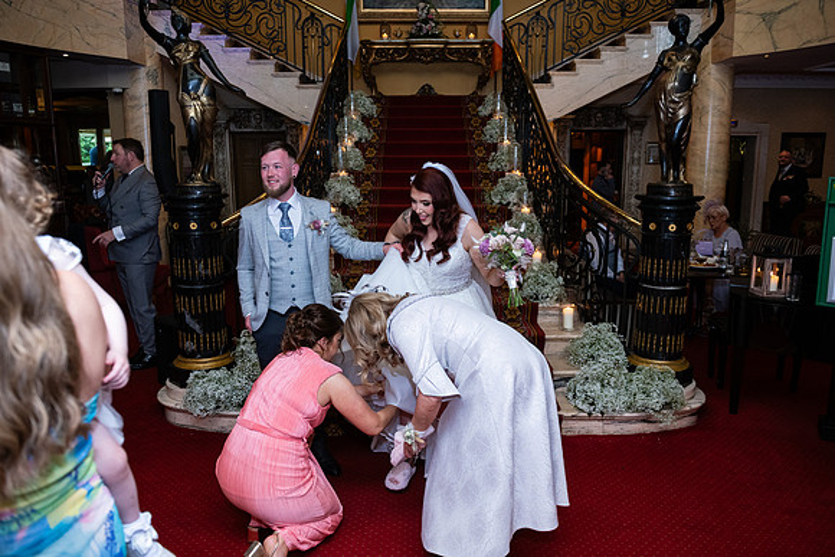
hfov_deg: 67.4
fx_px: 626
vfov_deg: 48.0
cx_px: 418
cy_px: 278
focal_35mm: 27
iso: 800
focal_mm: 27
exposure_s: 1/160
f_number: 3.5
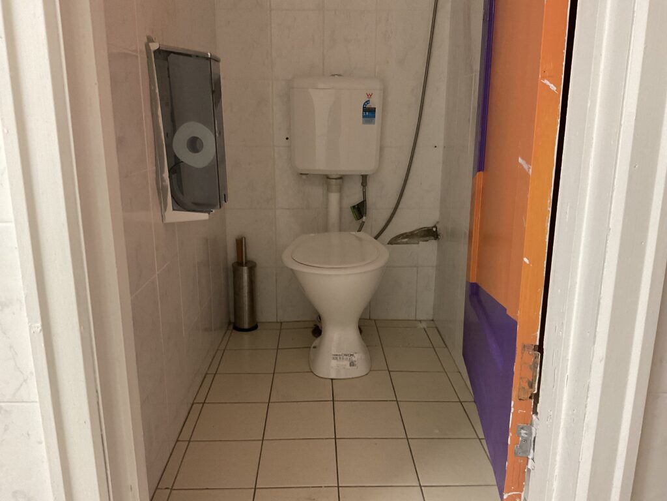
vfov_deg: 48.2
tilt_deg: -14.3
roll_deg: -0.4
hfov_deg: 61.7
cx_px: 334
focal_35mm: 29
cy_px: 250
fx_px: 559
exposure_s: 1/50
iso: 200
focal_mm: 3
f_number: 1.8
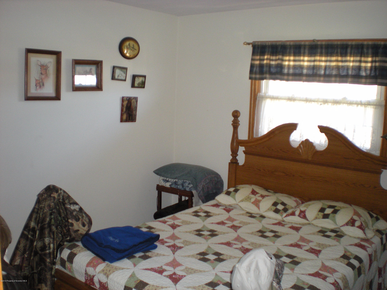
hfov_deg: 49.0
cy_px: 145
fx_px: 425
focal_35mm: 38
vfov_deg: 37.7
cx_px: 194
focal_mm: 6.3
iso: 190
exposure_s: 1/30
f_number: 3.1
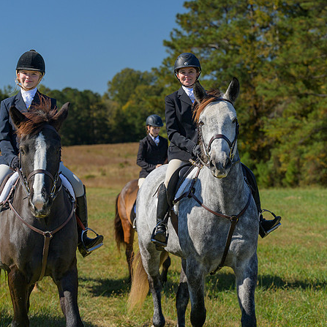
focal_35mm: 109
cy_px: 132
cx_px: 189
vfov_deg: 16.0
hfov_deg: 16.0
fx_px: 1165
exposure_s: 1/1000
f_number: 4
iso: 200
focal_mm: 71
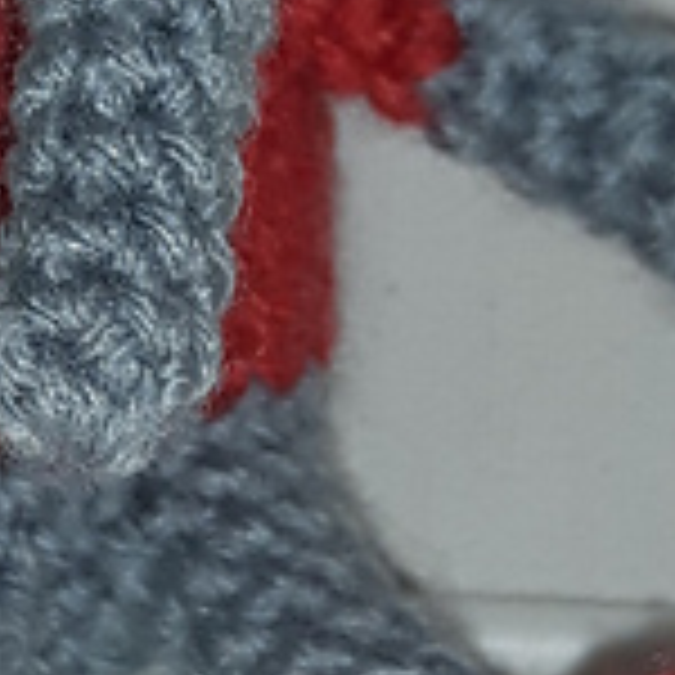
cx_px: 117
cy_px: 0
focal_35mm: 117
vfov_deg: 14.7
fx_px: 2581
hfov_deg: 14.8
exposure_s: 1/261
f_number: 1.9
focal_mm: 3.7
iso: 40
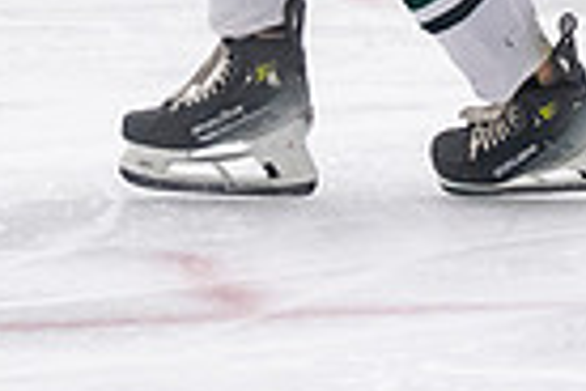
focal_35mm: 541
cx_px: 394
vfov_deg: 2.5
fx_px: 8806
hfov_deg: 3.8
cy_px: -389
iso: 2000
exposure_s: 1/640
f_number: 3.2
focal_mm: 85
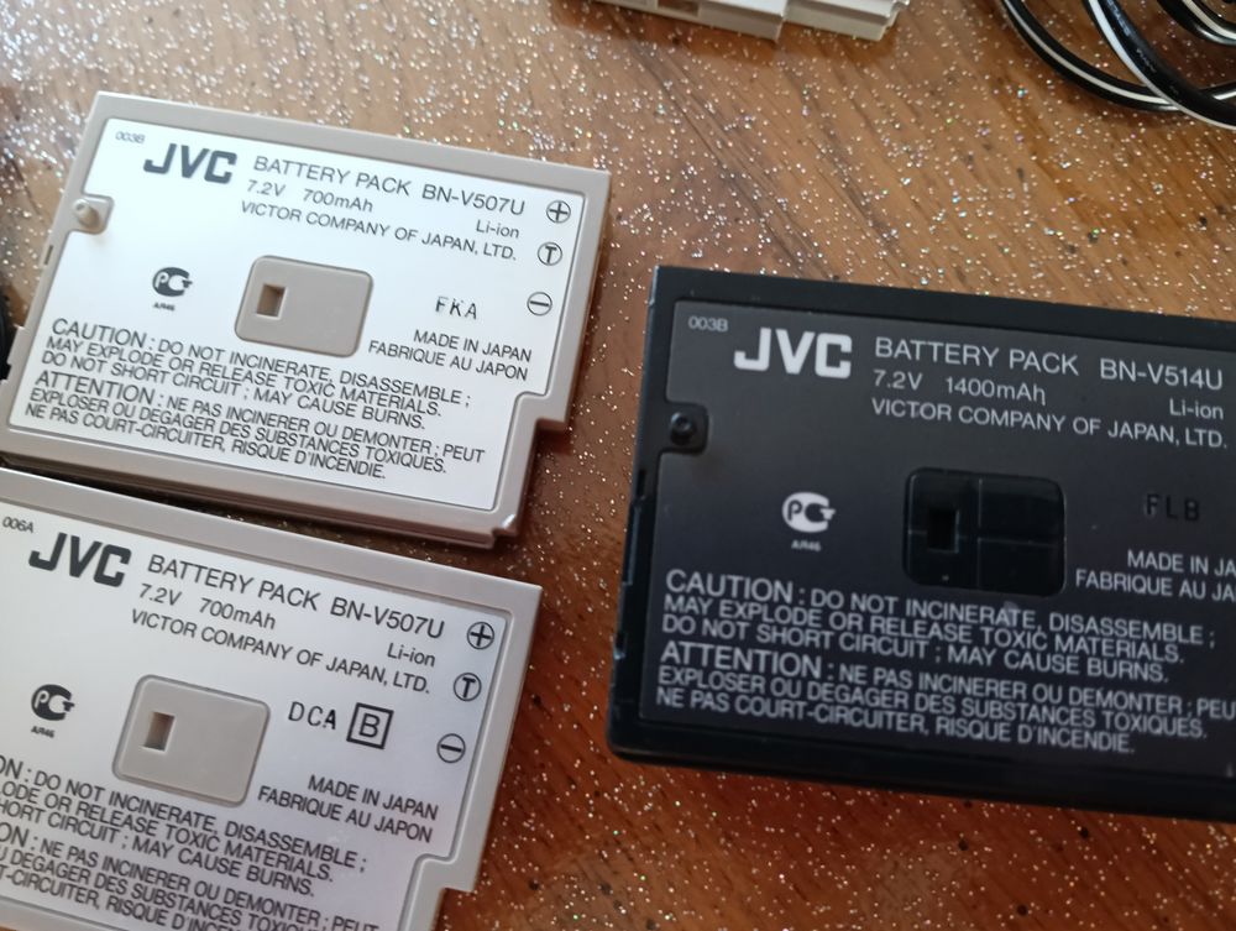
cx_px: 618
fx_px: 965
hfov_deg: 65.2
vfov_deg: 51.5
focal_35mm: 27
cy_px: 466
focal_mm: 3.98
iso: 400
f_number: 1.8
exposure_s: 1/33.3
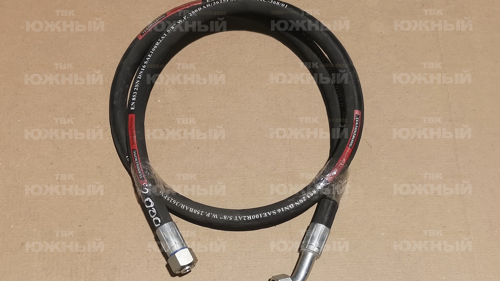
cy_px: 167
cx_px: 250
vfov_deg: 40.0
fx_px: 385
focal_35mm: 29
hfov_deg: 66.1
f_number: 1.4
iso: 320
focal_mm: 4.66
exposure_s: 1/100
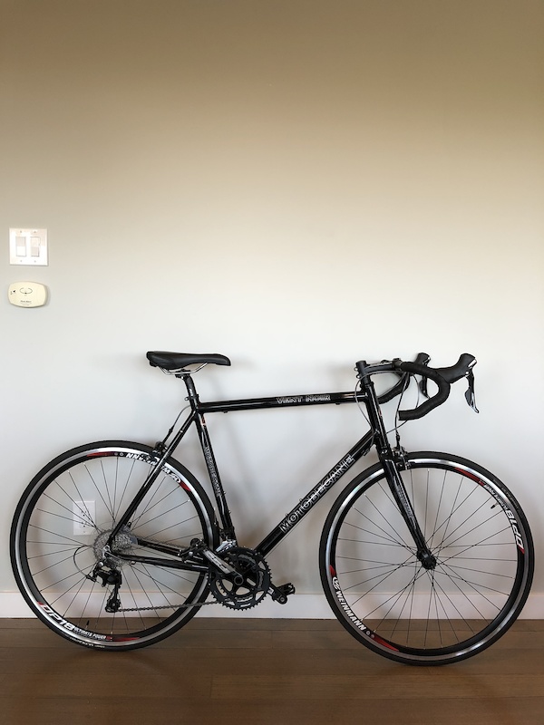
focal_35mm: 28
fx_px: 587
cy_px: 362
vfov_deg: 63.4
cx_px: 272
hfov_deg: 49.7
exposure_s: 1/30
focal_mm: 3.99
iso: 25
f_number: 1.8
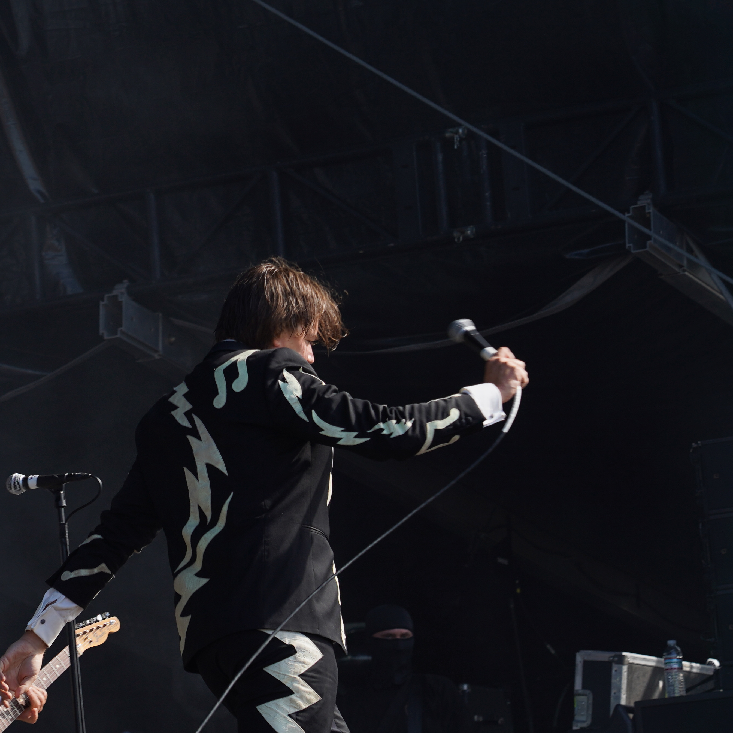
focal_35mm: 199
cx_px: -80
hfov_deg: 8.7
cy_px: 426
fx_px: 4767
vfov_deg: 8.8
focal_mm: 105
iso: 100
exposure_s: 1/320
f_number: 6.3
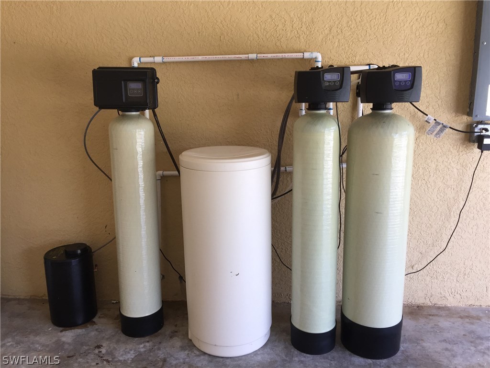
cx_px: 245
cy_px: 184
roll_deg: +1.0
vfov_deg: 48.2
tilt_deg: -13.1
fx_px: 411
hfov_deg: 61.7
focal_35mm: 29
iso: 50
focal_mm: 4.15
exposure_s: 1/120
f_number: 2.2
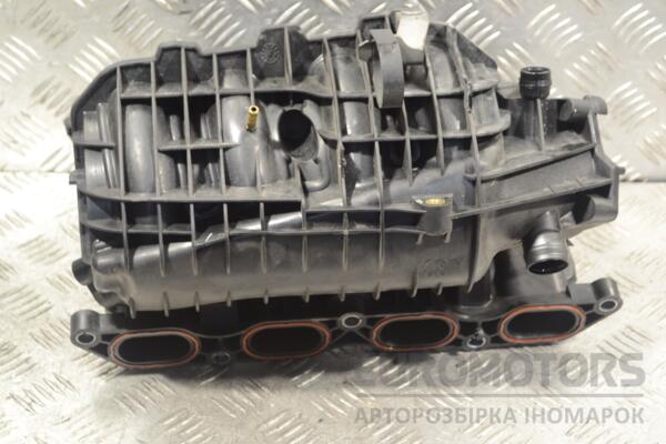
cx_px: 333
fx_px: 1443
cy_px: 222
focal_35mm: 78
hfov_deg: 26.0
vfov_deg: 17.5
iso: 800
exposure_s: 1/30
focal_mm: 52
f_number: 5.6
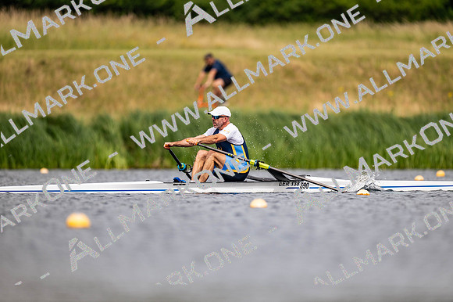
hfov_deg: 3.4
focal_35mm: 600
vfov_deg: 2.3
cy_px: 151
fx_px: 7547
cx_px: 226
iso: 220
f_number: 4
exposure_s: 1/2500
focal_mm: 600
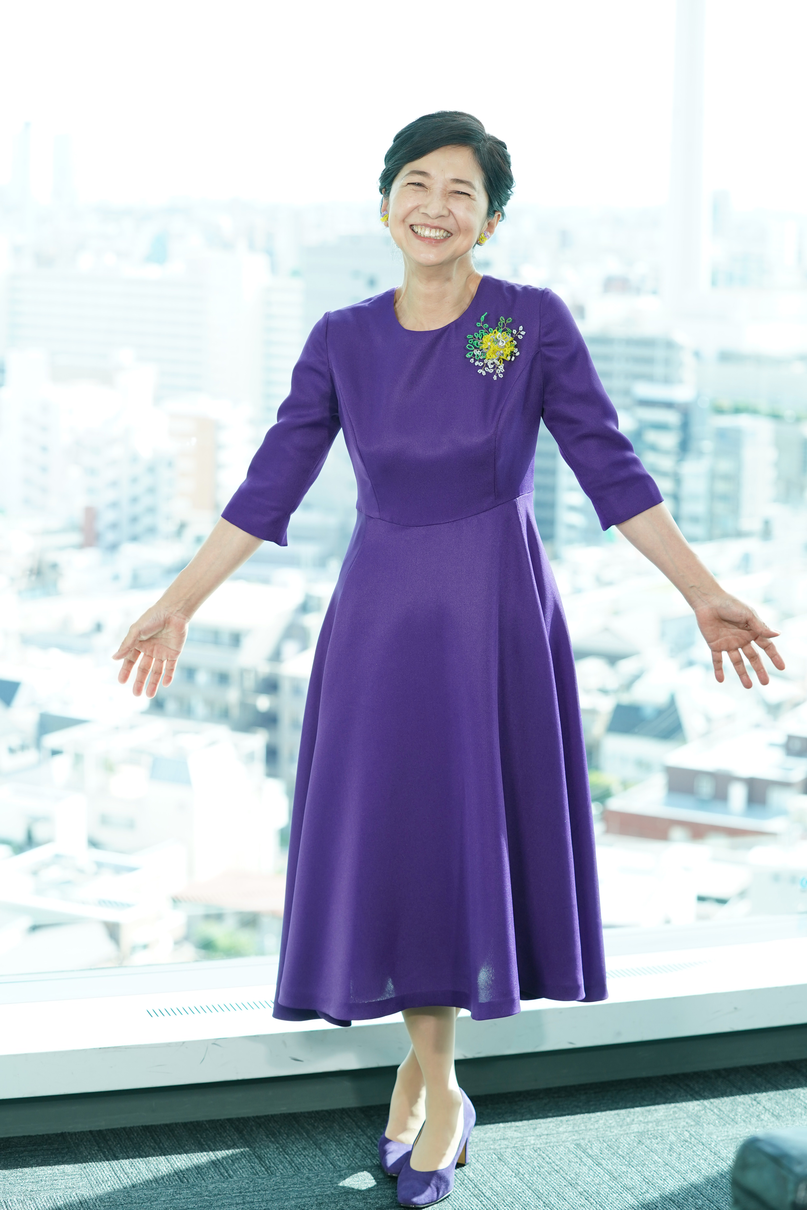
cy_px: 605
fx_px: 2354
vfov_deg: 28.8
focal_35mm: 70
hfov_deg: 19.5
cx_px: 404
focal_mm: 70
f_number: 4
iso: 320
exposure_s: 1/250
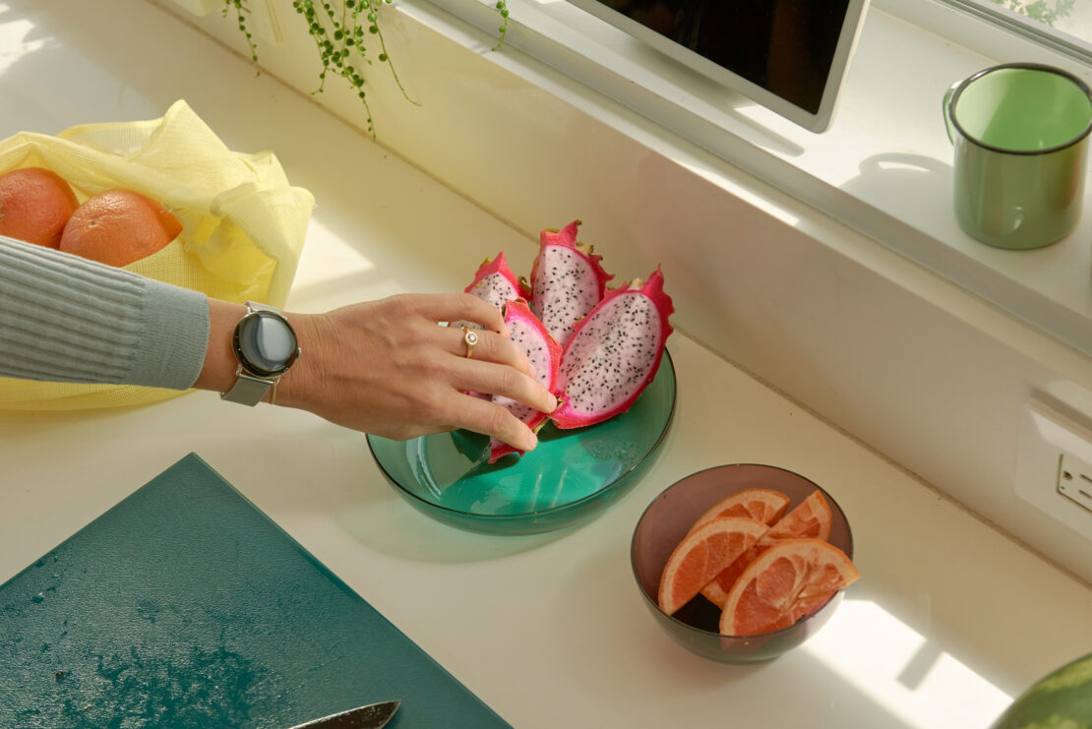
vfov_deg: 23.4
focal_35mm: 58
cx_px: 546
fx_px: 1760
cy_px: 364
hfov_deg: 34.5
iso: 800
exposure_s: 1/160
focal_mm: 58
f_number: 8
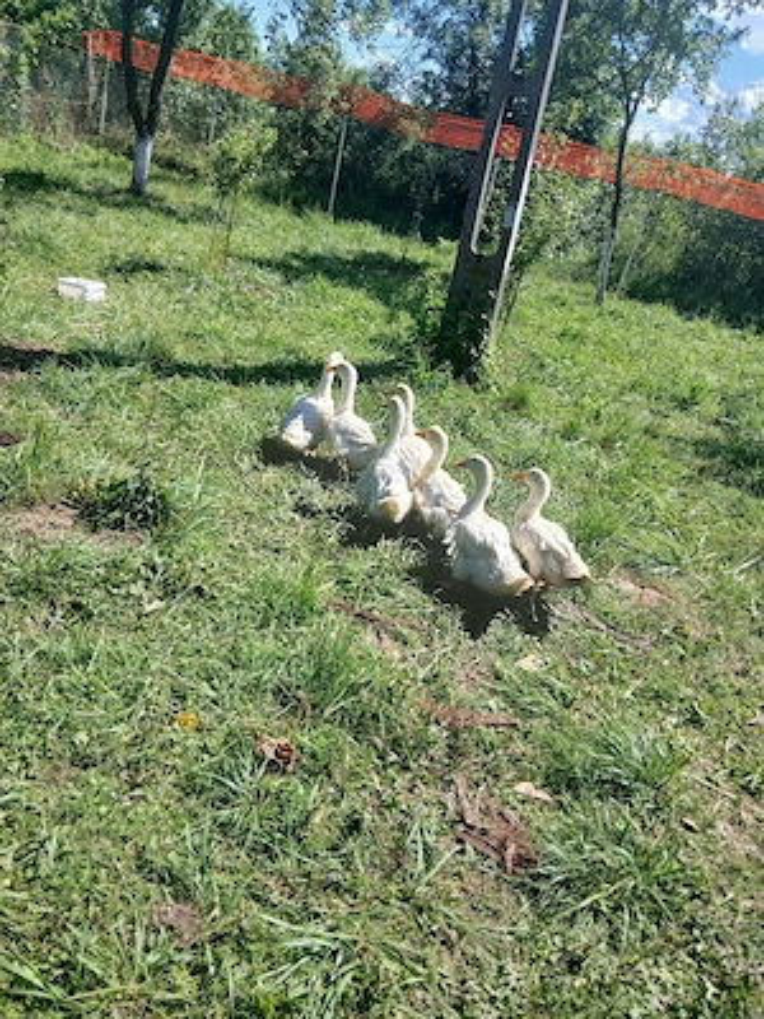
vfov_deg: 67.3
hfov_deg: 53.1
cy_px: 510
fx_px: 765
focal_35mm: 26
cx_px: 382
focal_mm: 3.98
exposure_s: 1/417
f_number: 1.8
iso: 20
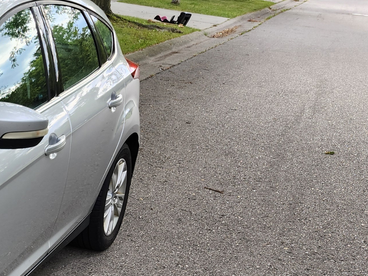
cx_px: -195
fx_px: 765
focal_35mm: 72
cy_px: 217
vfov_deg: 20.2
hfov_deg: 22.0
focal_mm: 5.54
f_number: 1.8
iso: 40
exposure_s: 1/180
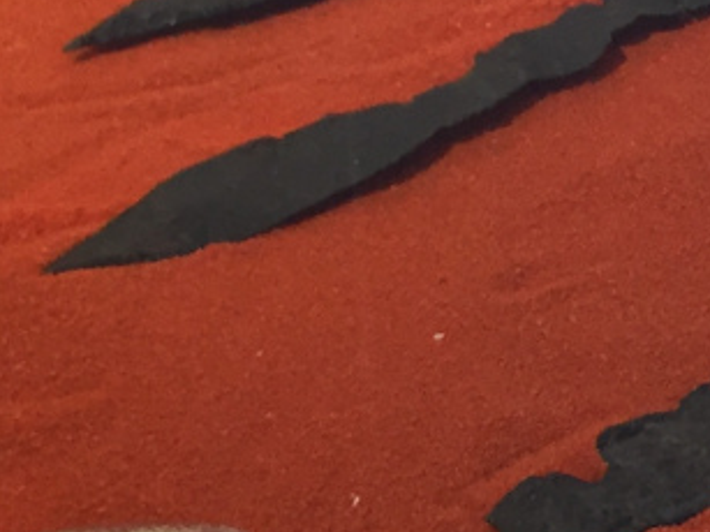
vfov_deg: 9.8
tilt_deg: -31.3
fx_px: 3096
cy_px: 134
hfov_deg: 12.8
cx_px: 777
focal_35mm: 151
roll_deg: +1.8
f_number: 2.2
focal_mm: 4.15
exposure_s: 1/33
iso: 125
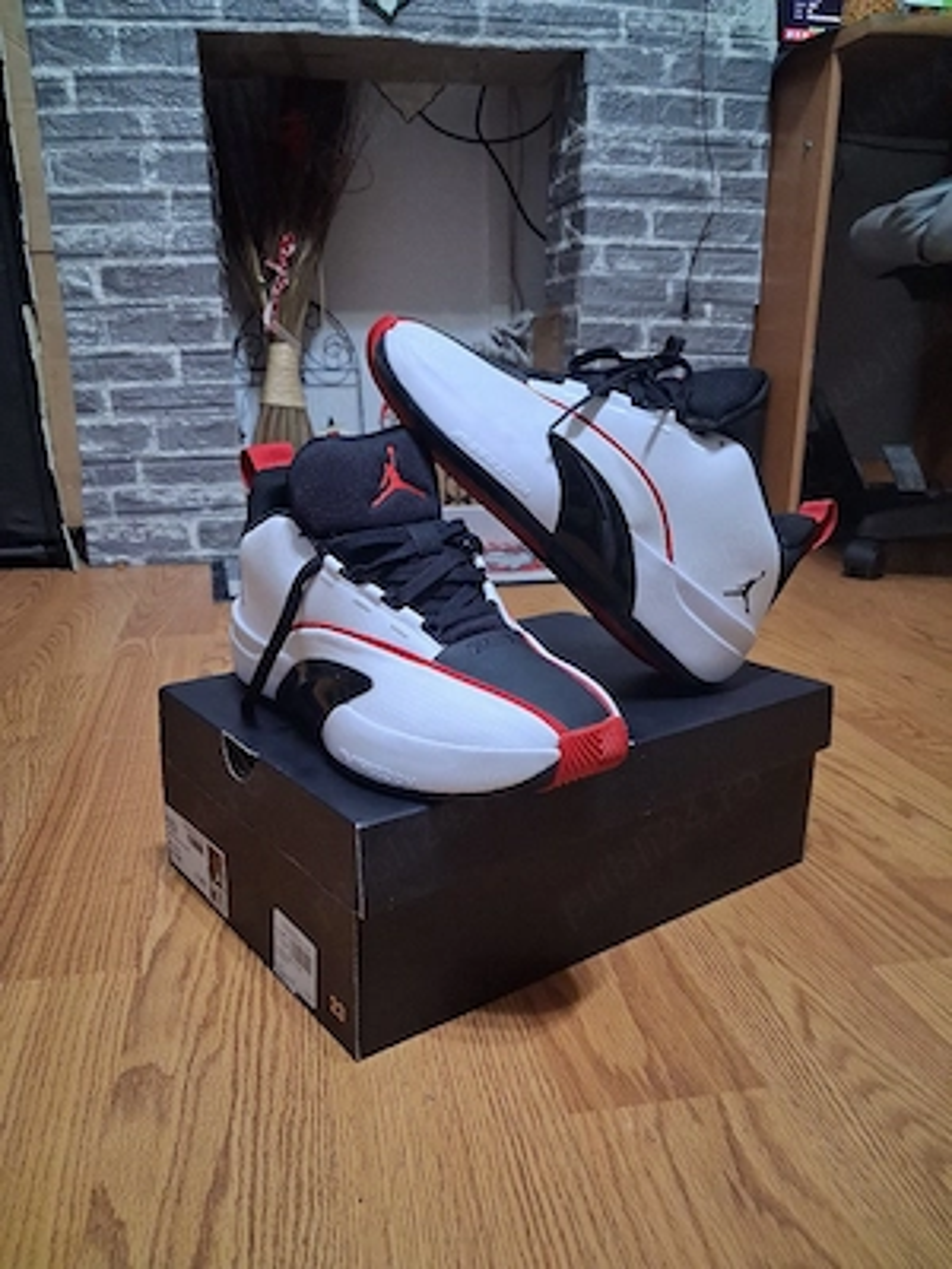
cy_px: 634
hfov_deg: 51.4
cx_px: 476
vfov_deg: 65.3
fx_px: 990
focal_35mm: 27
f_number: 1.8
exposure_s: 1/33
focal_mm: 4
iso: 640
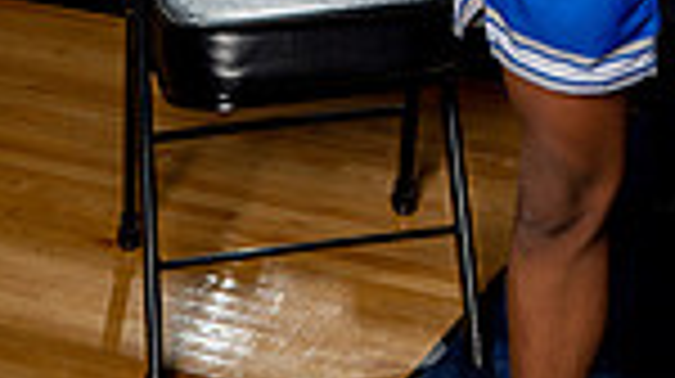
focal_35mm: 110
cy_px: -504
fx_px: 1967
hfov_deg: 19.0
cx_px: 666
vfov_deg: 9.8
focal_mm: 35
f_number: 6.3
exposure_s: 1/250
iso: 320
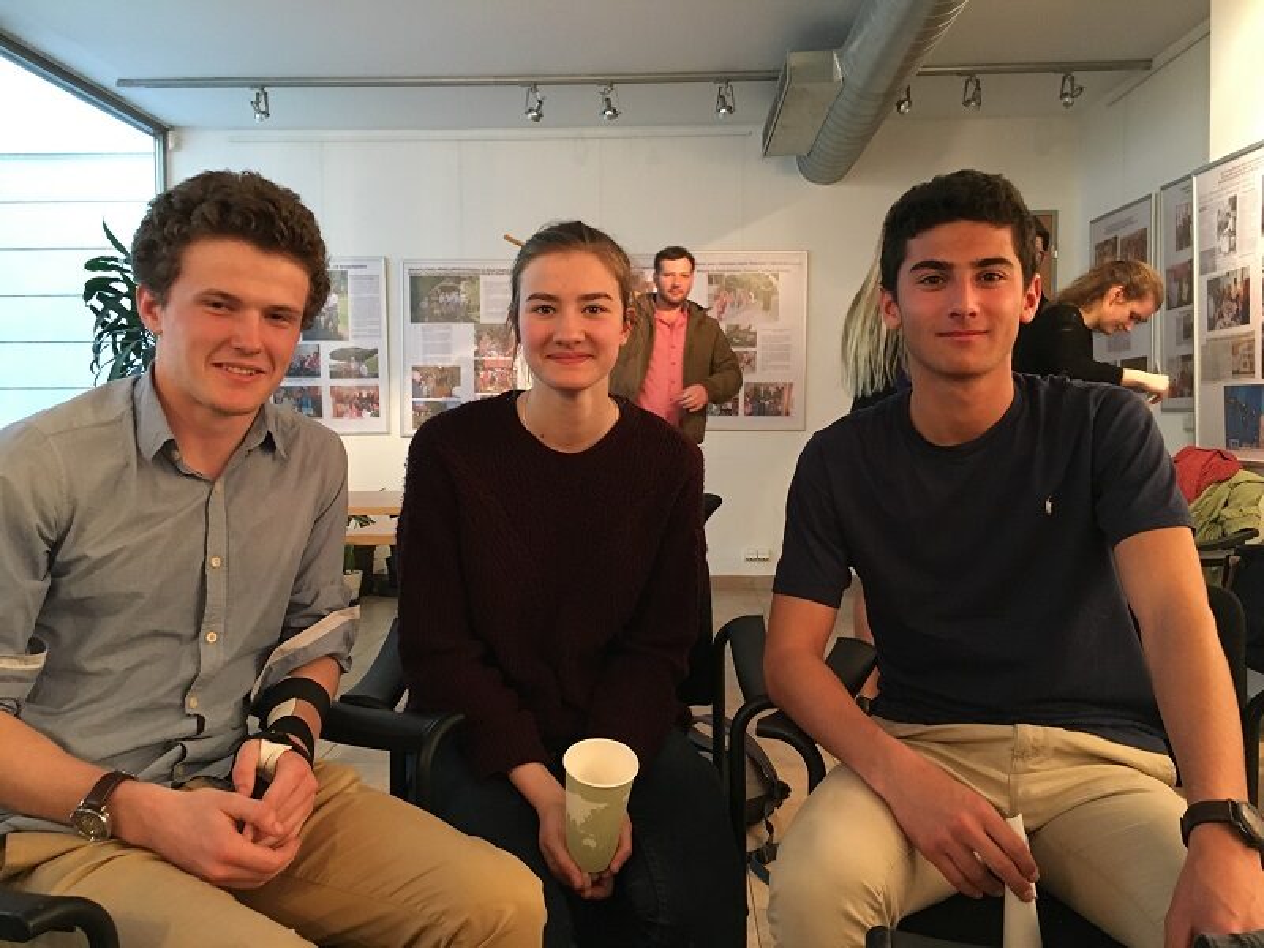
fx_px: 1059
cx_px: 632
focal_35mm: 29
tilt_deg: -3.7
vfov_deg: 48.2
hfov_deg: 61.7
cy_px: 474
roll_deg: -0.4
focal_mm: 4.15
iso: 200
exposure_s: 1/17
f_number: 2.2
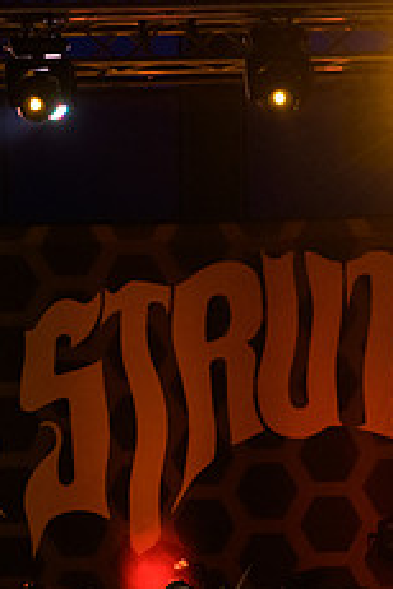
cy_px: 463
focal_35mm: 503
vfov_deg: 4.1
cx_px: 122
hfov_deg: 2.7
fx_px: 8236
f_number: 5
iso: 3200
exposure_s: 1/200
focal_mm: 200
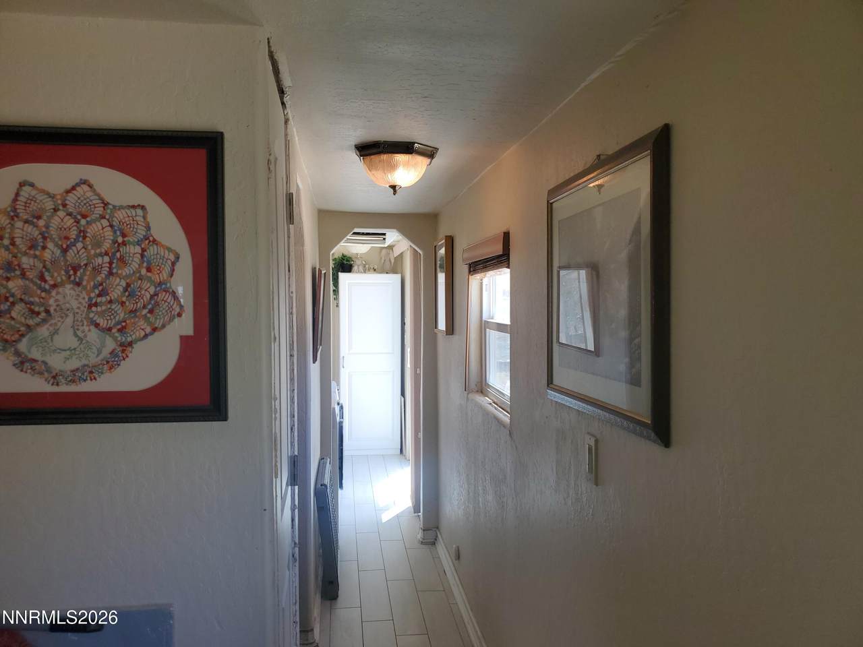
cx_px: 432
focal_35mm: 26
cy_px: 324
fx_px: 648
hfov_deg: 67.3
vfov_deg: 53.1
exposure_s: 1/209
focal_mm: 4.3
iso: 50
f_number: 1.5
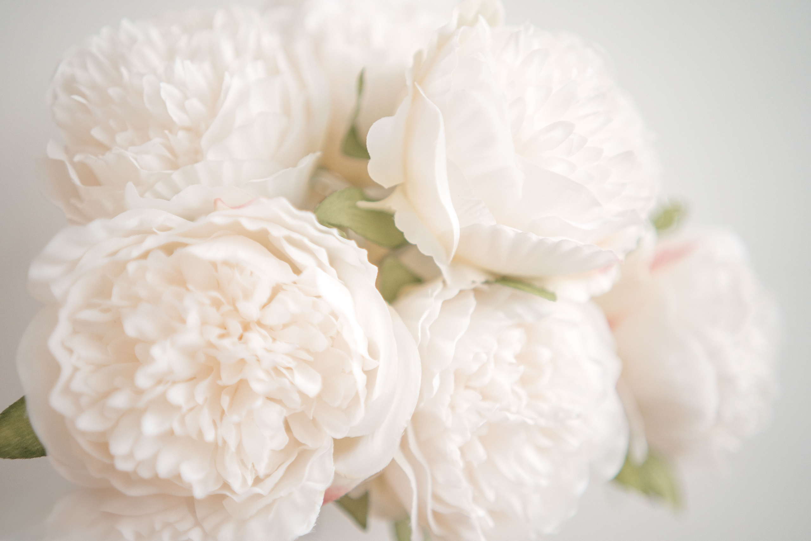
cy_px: 270
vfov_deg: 37.9
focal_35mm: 35
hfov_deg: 54.4
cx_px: 406
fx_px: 788
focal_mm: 35
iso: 640
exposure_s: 1/200
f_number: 1.8
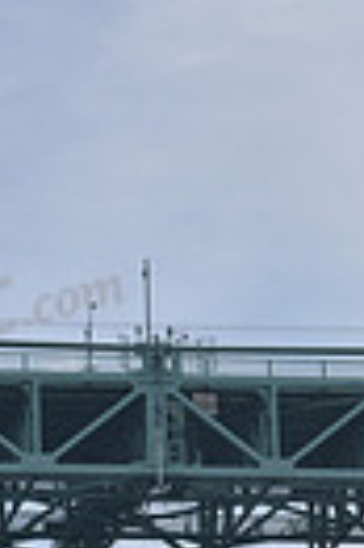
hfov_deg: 4.4
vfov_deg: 6.5
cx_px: 341
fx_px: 4714
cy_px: 895
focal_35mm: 310
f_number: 9
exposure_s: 1/800
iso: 320
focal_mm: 70
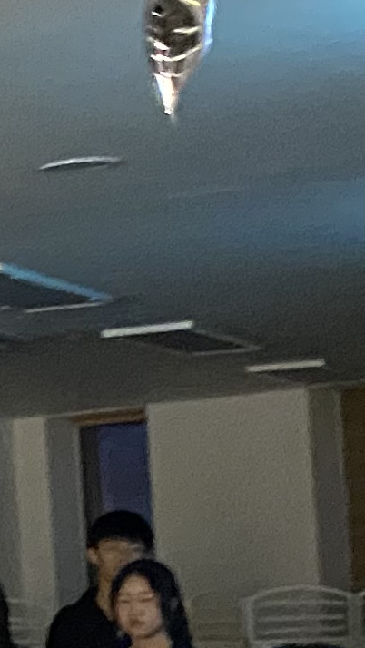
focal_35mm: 160
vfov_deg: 13.4
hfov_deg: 6.4
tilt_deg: +4.1
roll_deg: +0.7
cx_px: -1005
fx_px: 2751
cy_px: 507
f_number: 1.8
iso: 640
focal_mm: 4.25
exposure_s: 1/30
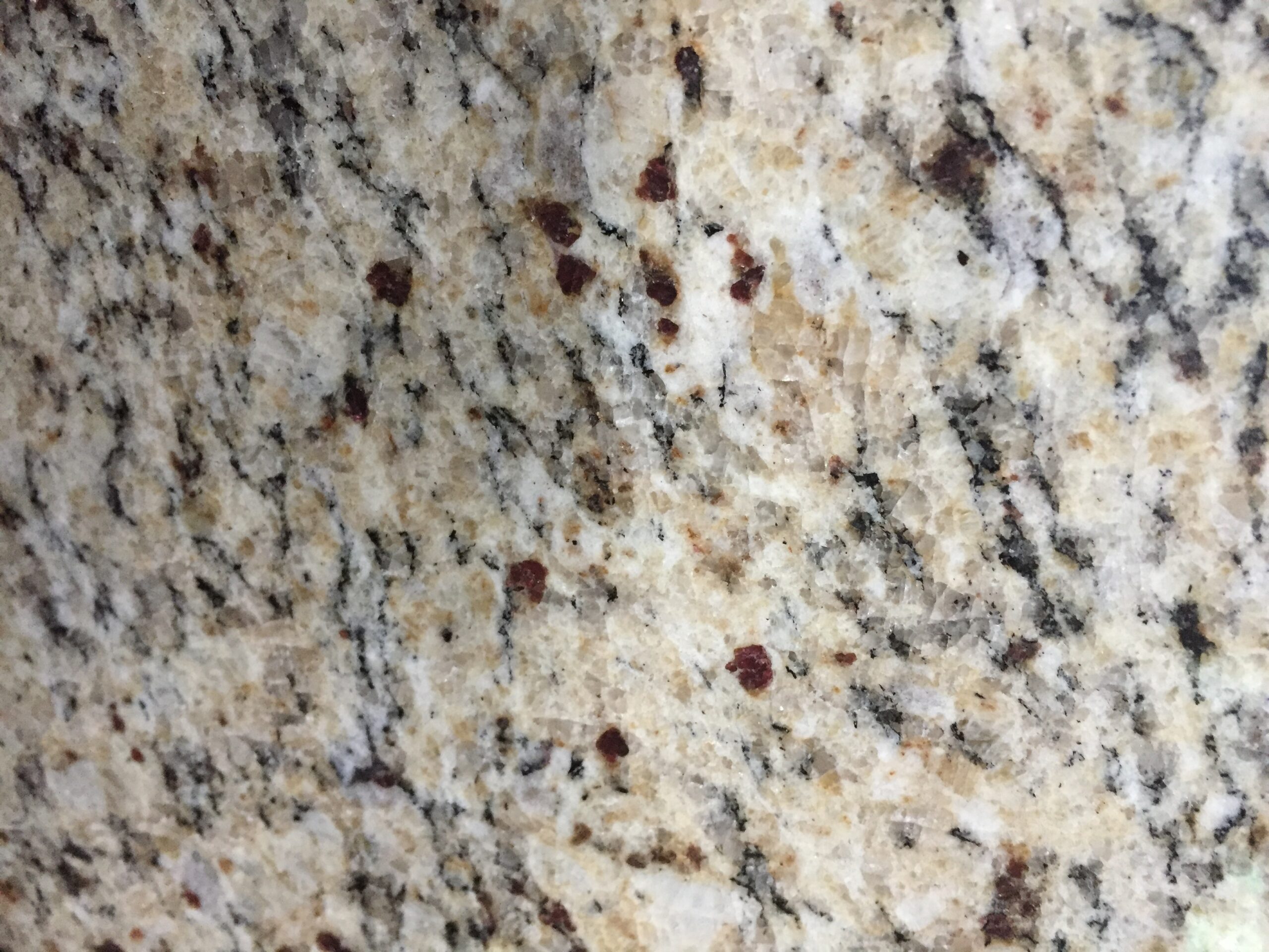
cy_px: 476
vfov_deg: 48.2
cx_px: 634
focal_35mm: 29
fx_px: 1063
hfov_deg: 61.7
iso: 250
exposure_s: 1/24
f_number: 2.2
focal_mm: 4.15
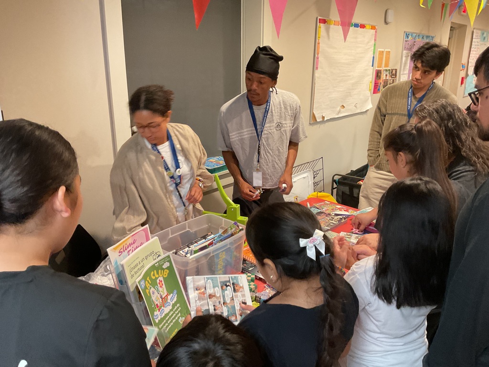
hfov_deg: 61.7
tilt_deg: -18.5
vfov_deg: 48.2
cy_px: 184
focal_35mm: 29
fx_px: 410
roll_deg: +0.0
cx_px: 244
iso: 250
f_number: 1.8
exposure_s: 1/50
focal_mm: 3
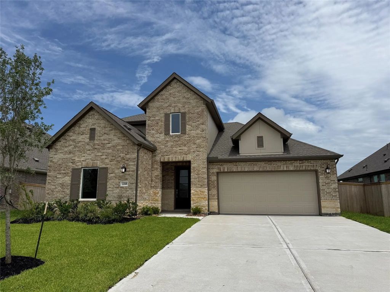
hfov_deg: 71.6
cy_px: 146
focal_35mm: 24
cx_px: 195
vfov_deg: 56.8
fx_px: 270
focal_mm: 6.76
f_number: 1.78
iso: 80
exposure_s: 1/10309
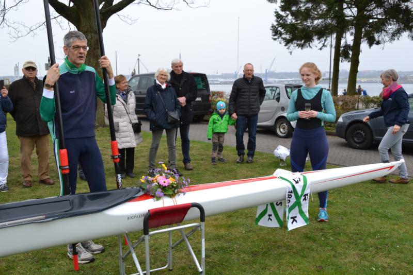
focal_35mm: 36
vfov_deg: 36.9
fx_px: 413
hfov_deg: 53.1
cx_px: 206
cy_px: 138
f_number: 8
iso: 800
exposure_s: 1/400
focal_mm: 24
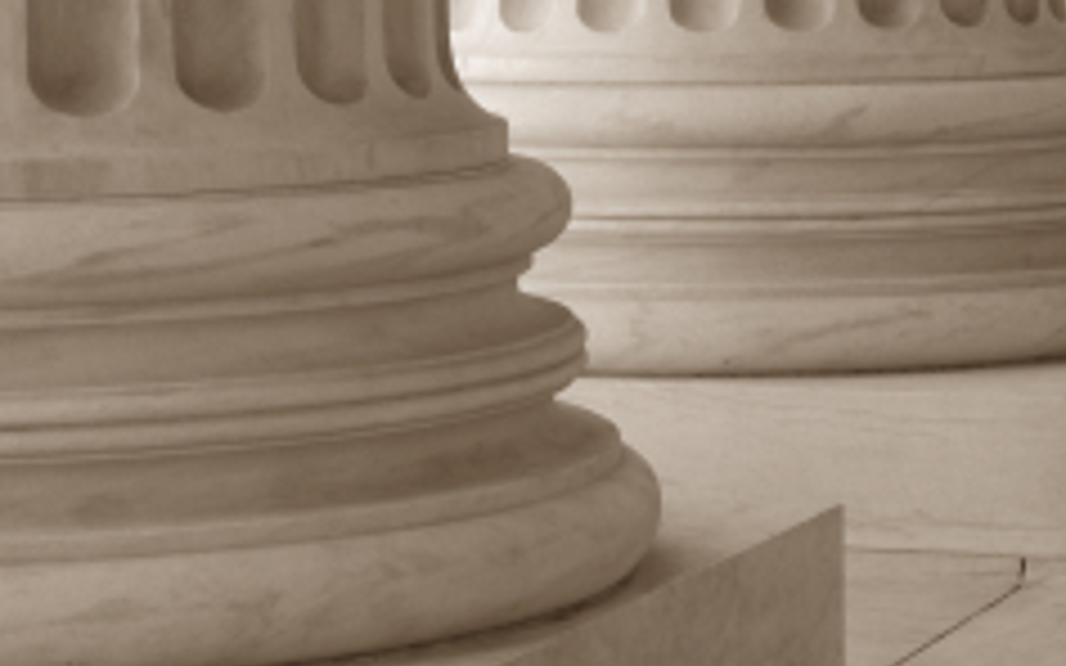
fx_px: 3979
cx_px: 546
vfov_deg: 9.5
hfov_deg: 15.3
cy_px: 40
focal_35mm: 137
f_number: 5.6
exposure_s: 1/125
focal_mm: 50
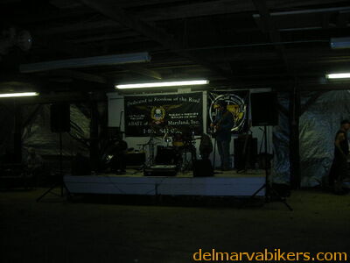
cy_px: 132
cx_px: 175
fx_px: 384
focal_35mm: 38
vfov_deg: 37.7
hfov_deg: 49.0
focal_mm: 6.3
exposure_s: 1/60.1
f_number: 3.2
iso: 103
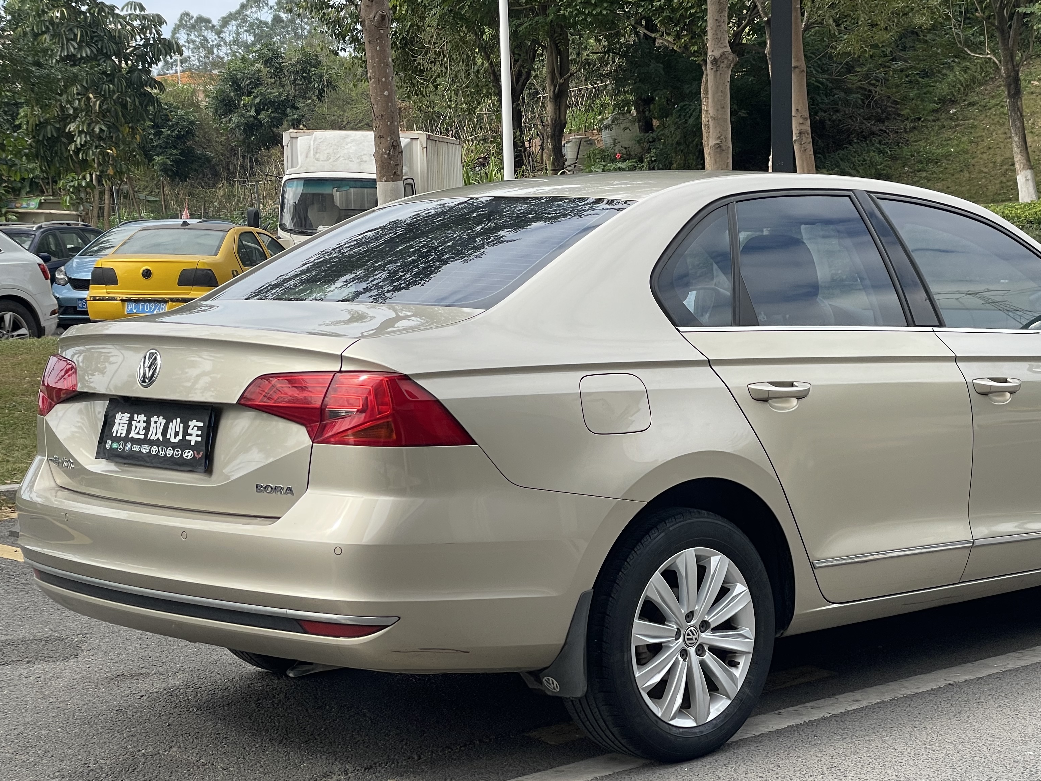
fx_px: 2045
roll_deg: +1.3
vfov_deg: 21.6
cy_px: 452
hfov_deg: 28.4
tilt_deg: -6.0
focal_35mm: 68
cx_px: 668
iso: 25
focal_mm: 6
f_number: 2
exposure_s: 1/685
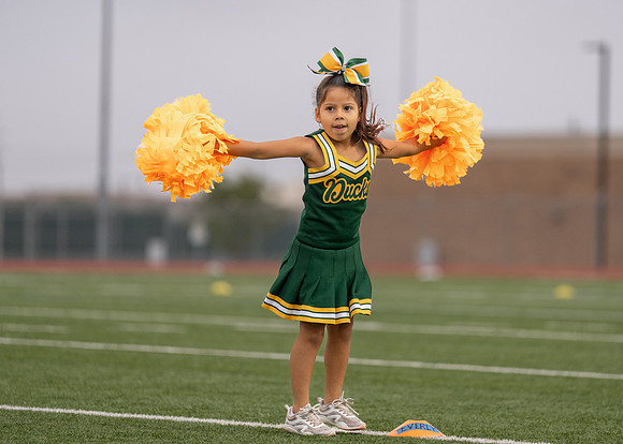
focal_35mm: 246
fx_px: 4346
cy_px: 227
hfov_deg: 8.2
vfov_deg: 5.9
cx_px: 360
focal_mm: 200
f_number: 2.8
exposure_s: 1/1000
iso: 500
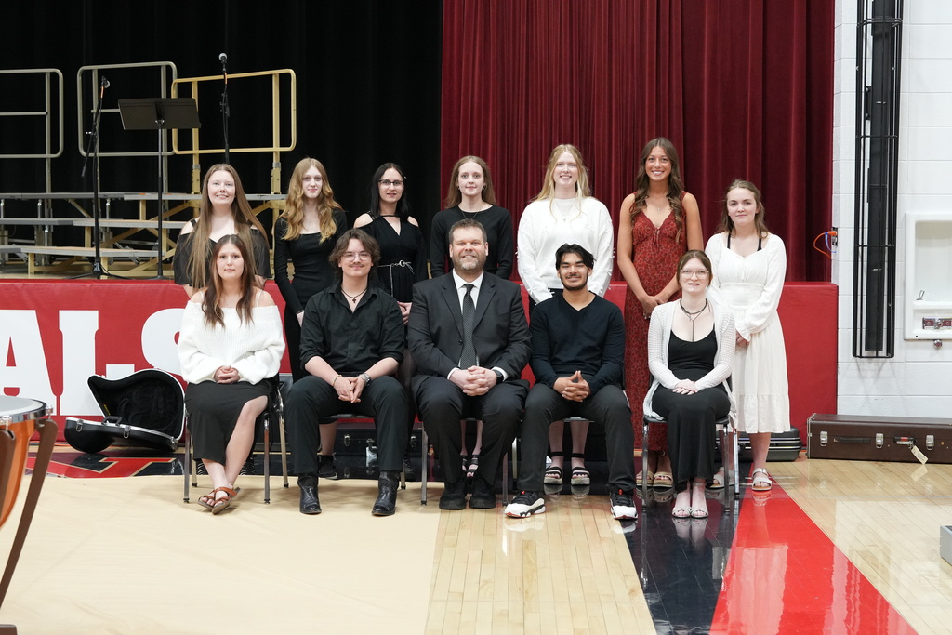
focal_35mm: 75
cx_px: 476
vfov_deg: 18.2
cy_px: 318
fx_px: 1983
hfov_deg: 27.0
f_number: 3.5
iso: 2500
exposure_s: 1/160
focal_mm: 50
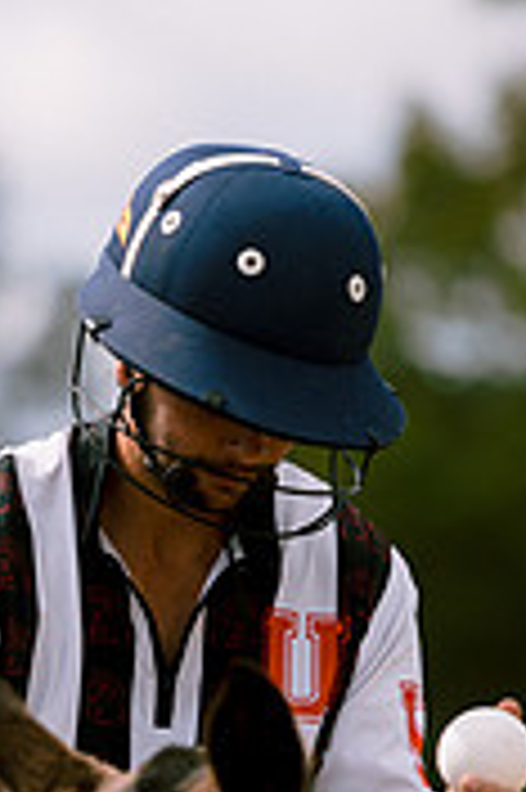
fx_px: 8432
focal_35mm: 384
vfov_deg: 5.4
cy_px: 868
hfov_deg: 3.6
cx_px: 148
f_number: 4
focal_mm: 150
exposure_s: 1/4000
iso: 200
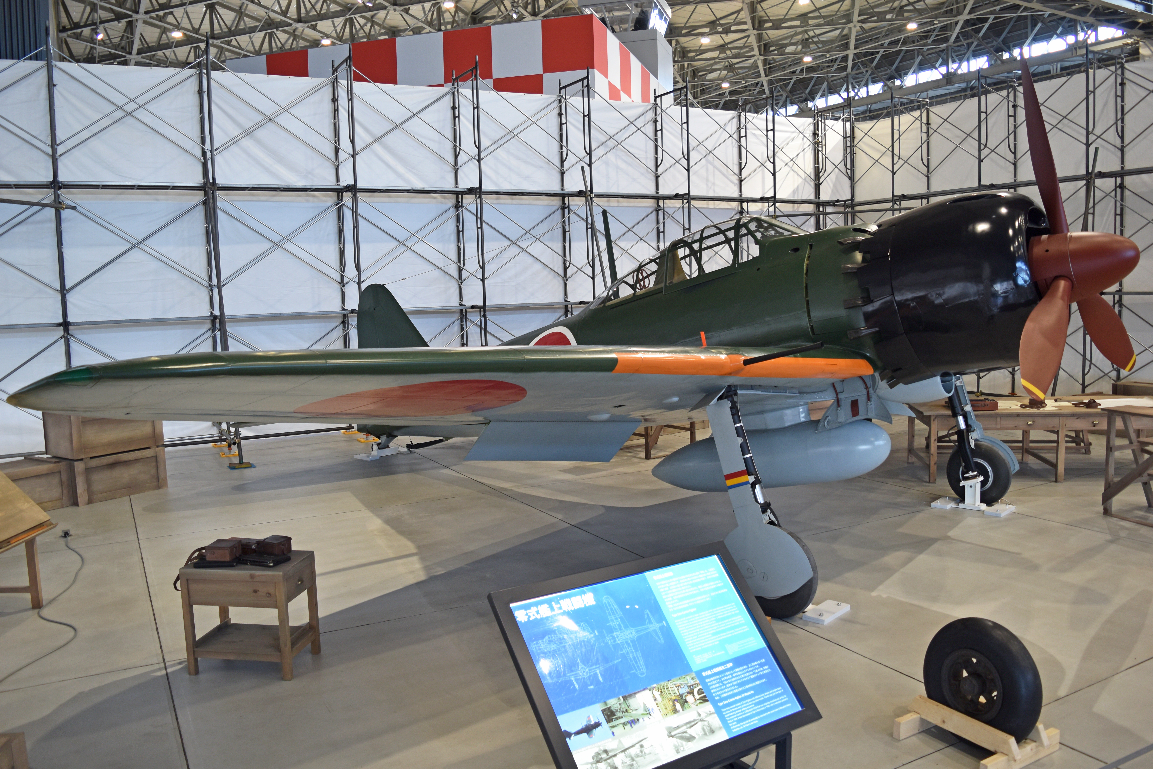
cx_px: 576
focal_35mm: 27
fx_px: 865
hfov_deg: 67.4
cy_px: 384
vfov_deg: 47.9
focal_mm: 18
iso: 200
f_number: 3.5
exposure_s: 1/30
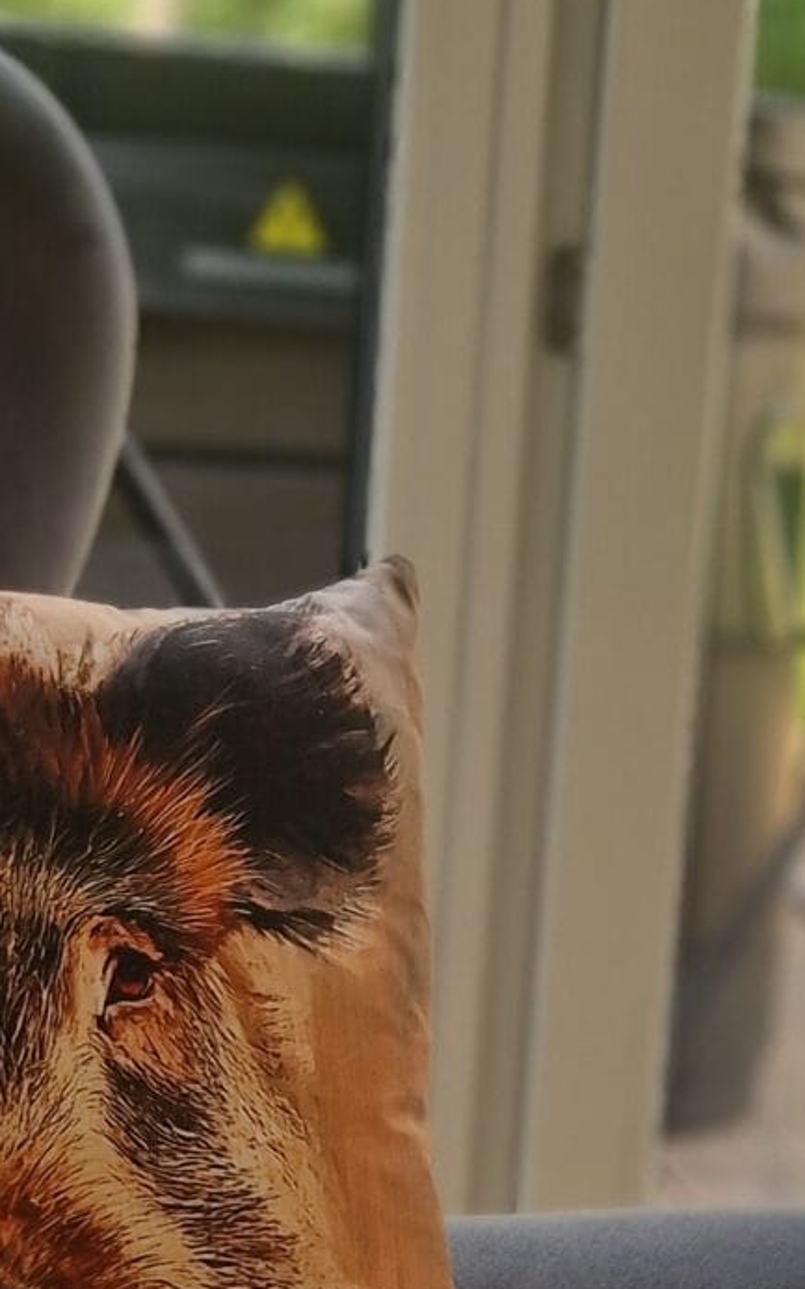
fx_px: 3160
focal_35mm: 90
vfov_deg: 23.0
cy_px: 852
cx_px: 459
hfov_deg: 14.5
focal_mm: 5.4
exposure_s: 1/100
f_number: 1.8
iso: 50
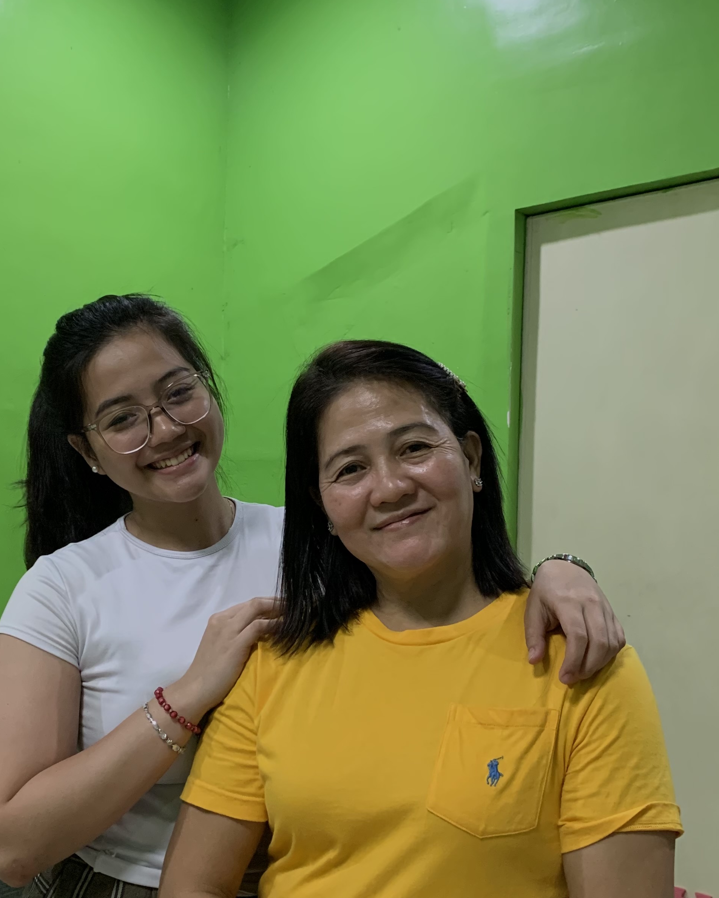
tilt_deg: +0.7
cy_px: 511
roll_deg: -2.1
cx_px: 279
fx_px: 1144
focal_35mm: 43
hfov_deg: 34.7
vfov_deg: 42.8
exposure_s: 1/40
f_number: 1.8
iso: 320
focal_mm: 4.25
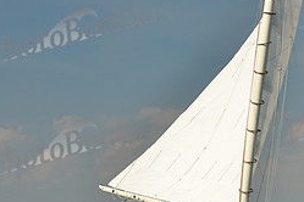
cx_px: 223
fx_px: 1478
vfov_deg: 7.8
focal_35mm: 175
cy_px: 192
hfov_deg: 11.7
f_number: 7.1
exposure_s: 1/1000
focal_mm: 75
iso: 500
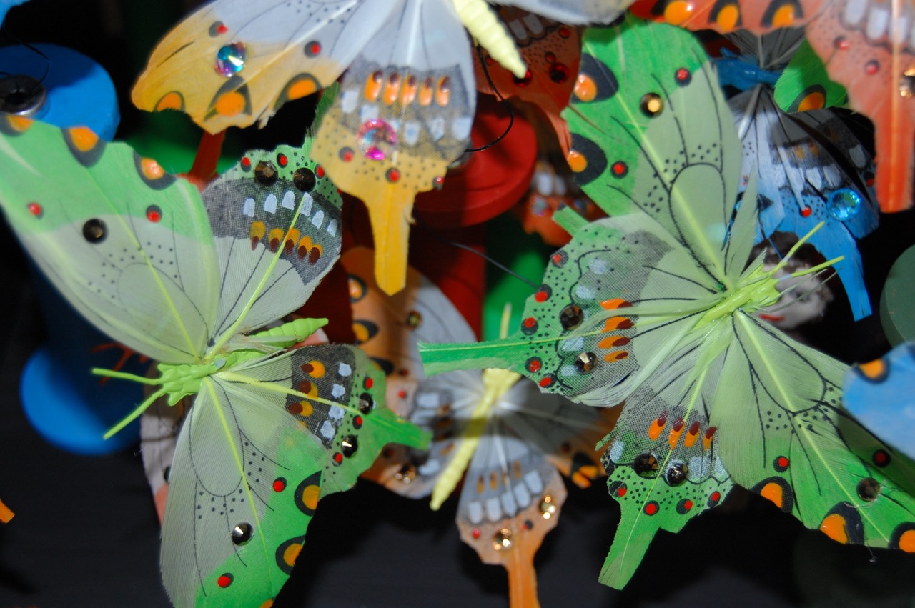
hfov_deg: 35.1
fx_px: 1447
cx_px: 458
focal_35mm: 57
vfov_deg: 23.7
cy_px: 304
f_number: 5
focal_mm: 38
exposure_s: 1/60
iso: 400
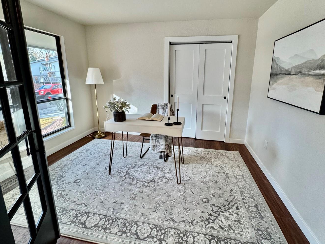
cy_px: 108
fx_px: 160
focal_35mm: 17
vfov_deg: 74.5
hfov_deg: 91.0
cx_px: 169
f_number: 2.2
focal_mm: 2.22
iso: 200
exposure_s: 1/120
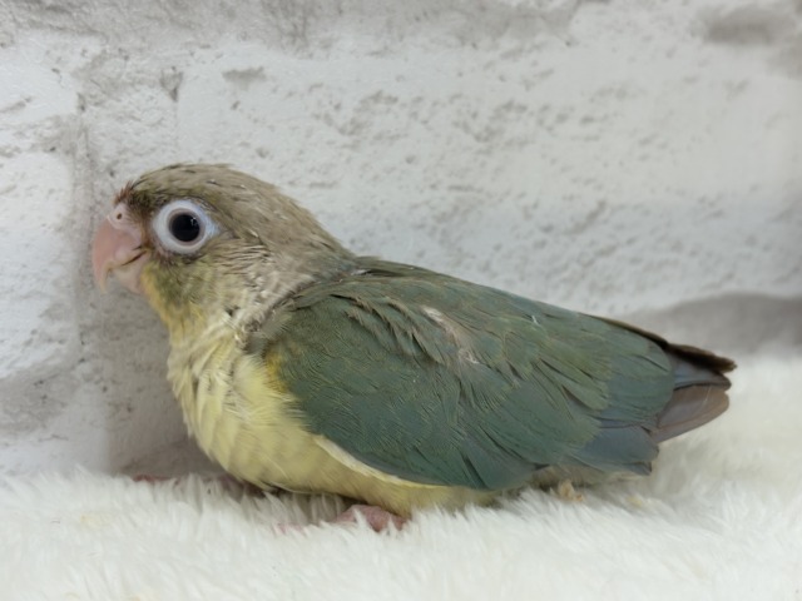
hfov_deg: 36.8
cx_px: 401
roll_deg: -0.4
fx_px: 1205
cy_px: 300
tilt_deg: -9.5
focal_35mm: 52
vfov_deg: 28.0
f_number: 1.6
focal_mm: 5.96
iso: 50
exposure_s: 1/50
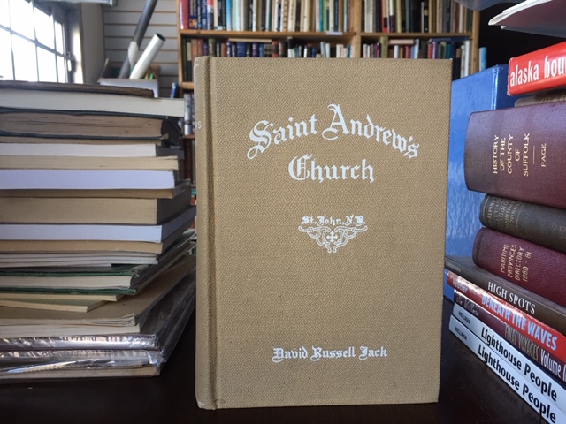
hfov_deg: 61.7
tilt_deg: -6.7
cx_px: 283
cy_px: 212
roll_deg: +1.1
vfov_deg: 48.2
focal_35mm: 29
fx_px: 474
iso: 40
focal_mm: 4.15
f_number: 2.2
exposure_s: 1/30
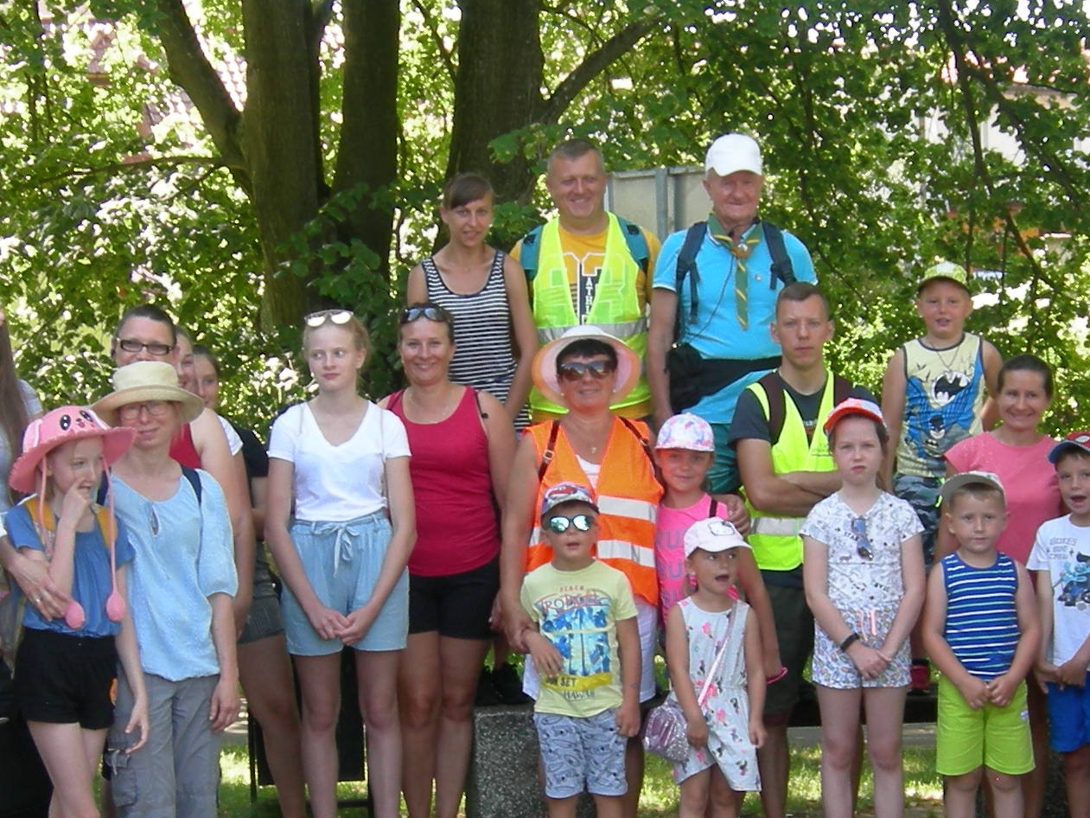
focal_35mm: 74
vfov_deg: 19.8
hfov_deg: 26.3
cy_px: 534
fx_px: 2330
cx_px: 560
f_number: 3.4
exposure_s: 1/69.2
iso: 64
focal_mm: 7.5
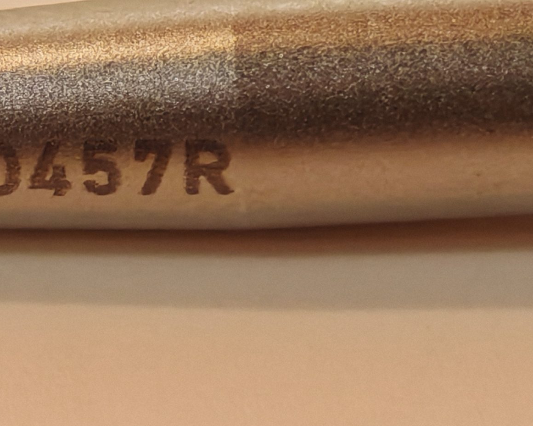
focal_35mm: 284
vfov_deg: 5.4
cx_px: 45
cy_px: 146
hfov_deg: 6.8
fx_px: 4480
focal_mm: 6.83
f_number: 2
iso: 200
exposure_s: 1/50
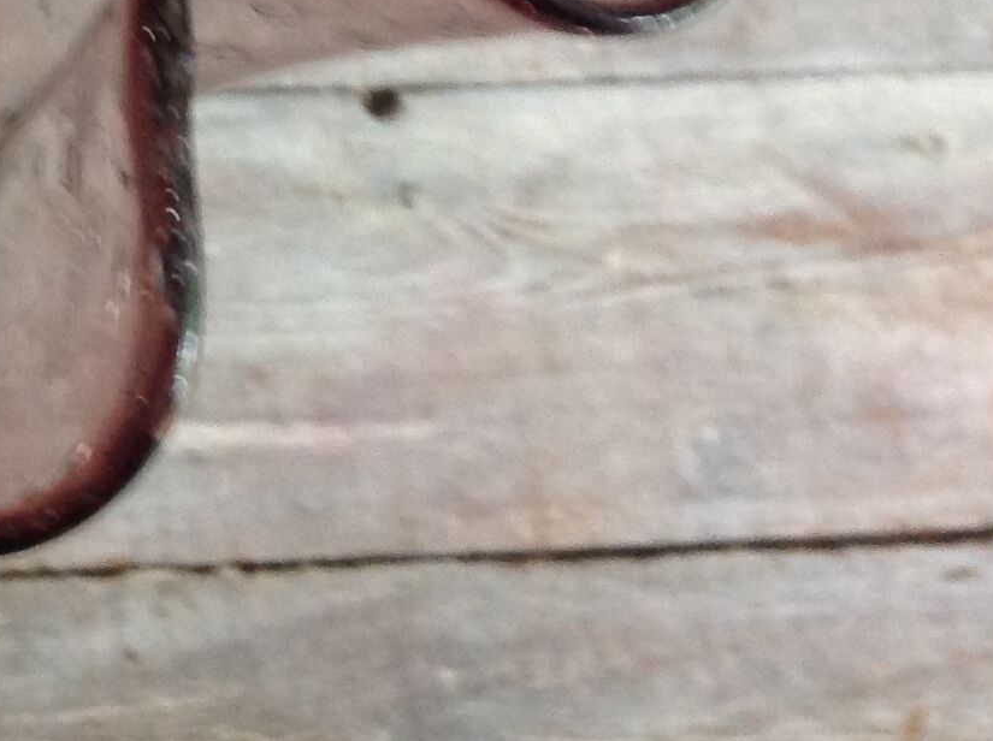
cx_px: -342
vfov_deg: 12.8
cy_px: -333
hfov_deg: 16.8
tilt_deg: -67.4
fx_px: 3150
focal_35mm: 110
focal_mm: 4.28
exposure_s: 1/15
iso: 125
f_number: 2.4
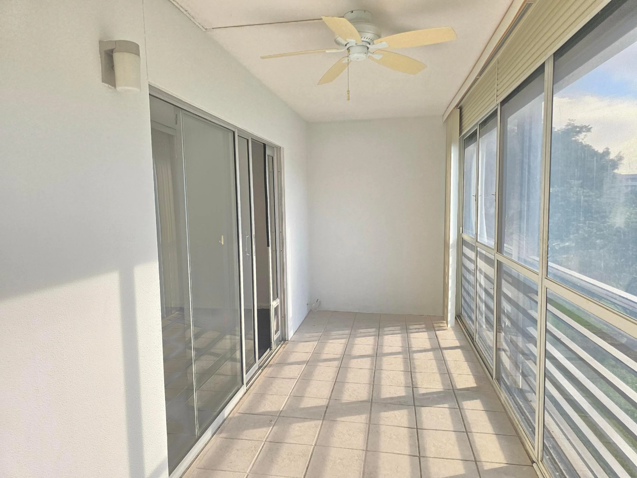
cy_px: 239
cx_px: 318
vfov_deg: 58.9
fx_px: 423
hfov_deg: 73.9
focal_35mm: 23
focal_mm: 6.3
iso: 200
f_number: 1.7
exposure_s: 1/180
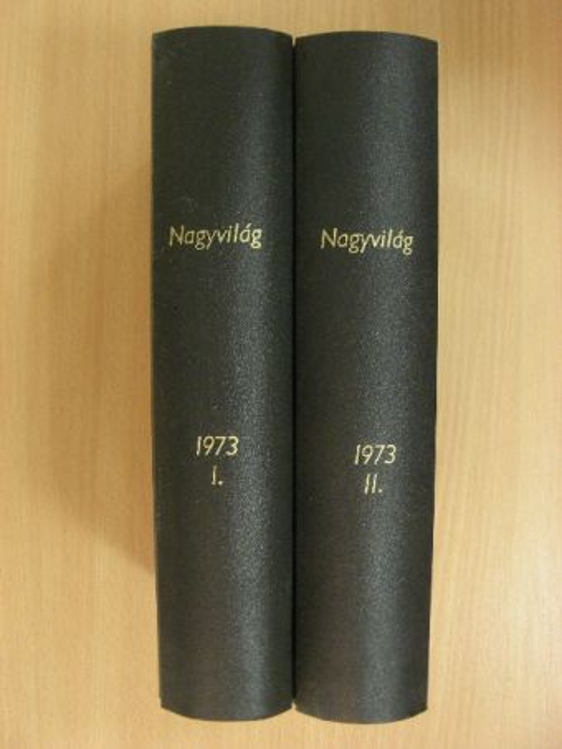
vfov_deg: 45.8
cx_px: 281
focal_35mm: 41
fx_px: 887
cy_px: 374
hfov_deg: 35.2
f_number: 3.5
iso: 200
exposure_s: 1/10.1
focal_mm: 6.8
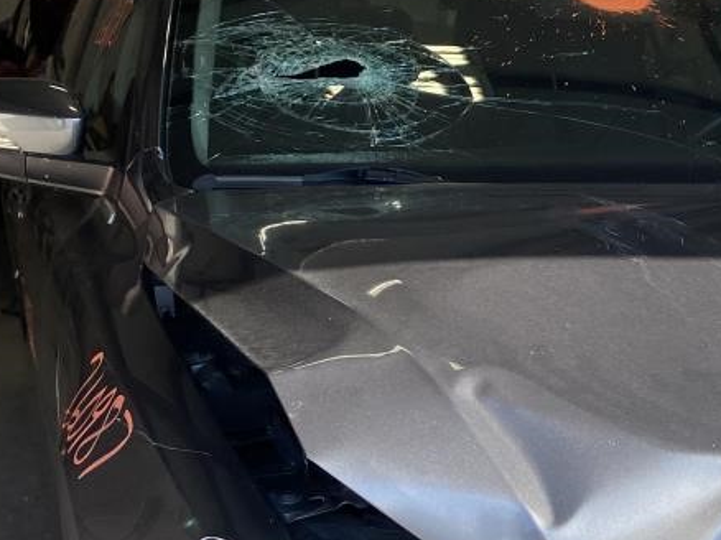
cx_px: 792
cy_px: 528
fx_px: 1582
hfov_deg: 24.0
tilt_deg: -15.9
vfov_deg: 18.9
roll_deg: -2.1
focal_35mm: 76
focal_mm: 4.25
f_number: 1.8
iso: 32
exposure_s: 1/681
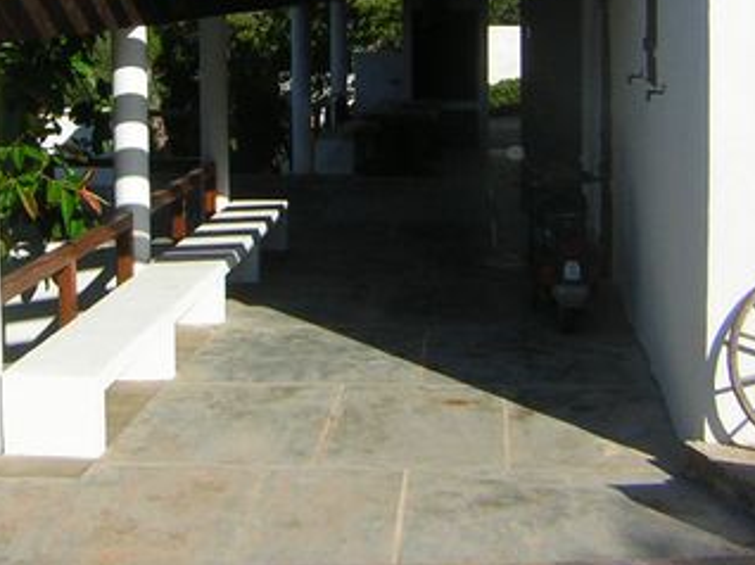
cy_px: 78
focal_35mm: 68
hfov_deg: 28.6
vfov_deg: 21.2
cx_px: 356
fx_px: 1482
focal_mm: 4.7
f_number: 5.2
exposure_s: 1/533
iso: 50
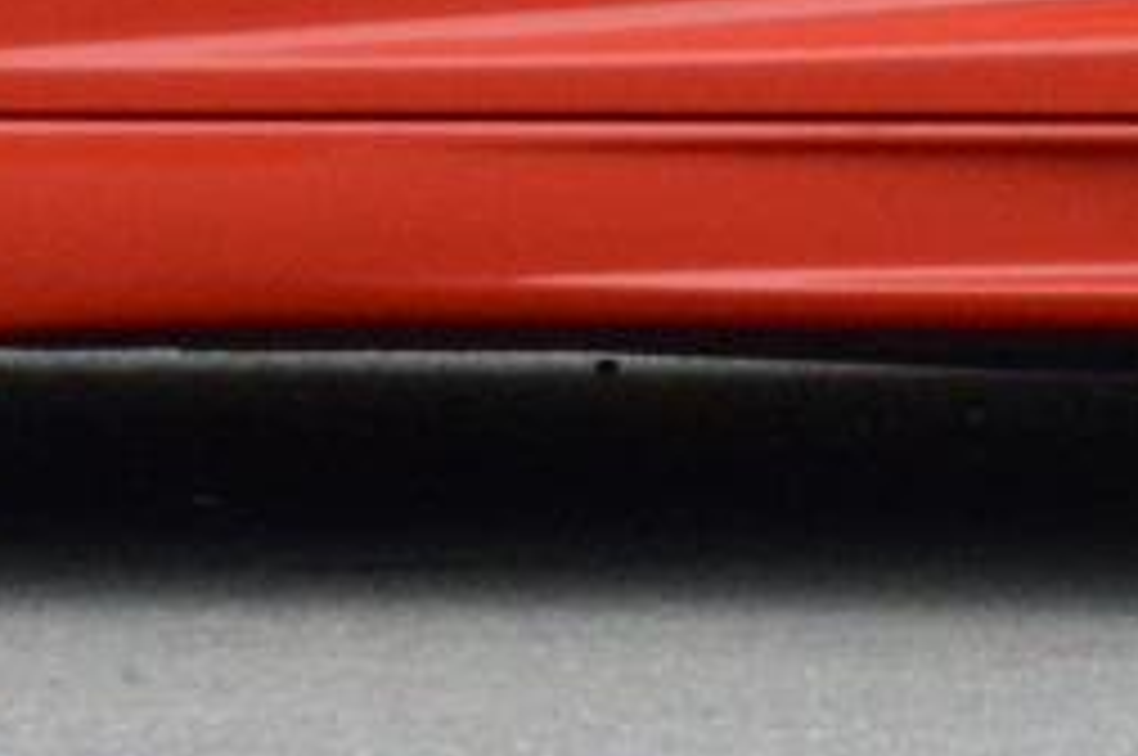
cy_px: -544
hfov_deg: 3.5
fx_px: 18658
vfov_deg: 2.3
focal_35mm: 591
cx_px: 1165
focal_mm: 52
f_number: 5
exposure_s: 1/60
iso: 560
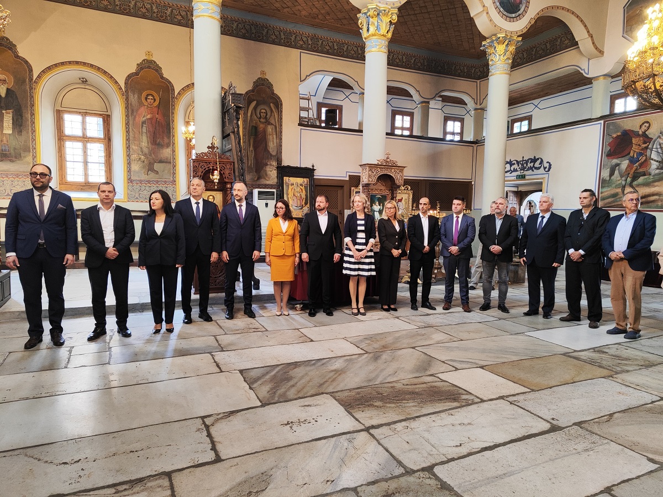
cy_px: 248
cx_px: 332
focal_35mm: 23
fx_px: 441
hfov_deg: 73.9
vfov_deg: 58.9
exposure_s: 1/33.3
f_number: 1.8
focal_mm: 5.4
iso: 224
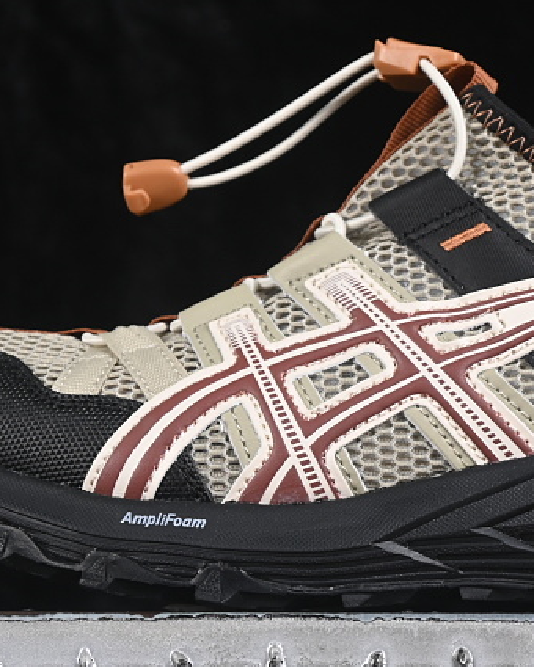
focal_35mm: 179
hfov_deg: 8.6
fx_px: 3536
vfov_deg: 10.8
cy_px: 259
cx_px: 413
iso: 160
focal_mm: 50
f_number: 7.1
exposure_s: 1/60
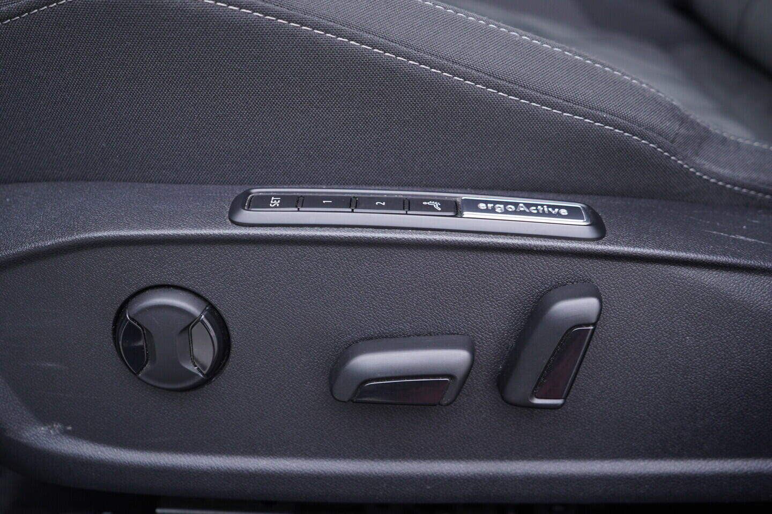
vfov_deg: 36.9
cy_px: 257
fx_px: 772
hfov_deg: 53.1
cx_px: 386
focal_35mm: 36
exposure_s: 1/40
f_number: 2.8
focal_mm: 24
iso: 200
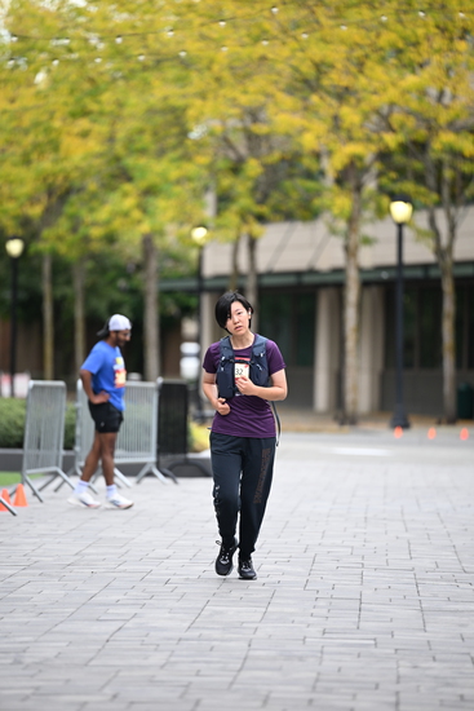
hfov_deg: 6.9
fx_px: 3947
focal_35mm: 200
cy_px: 356
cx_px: 237
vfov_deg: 10.3
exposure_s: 1/1600
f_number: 2.8
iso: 640
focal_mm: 200
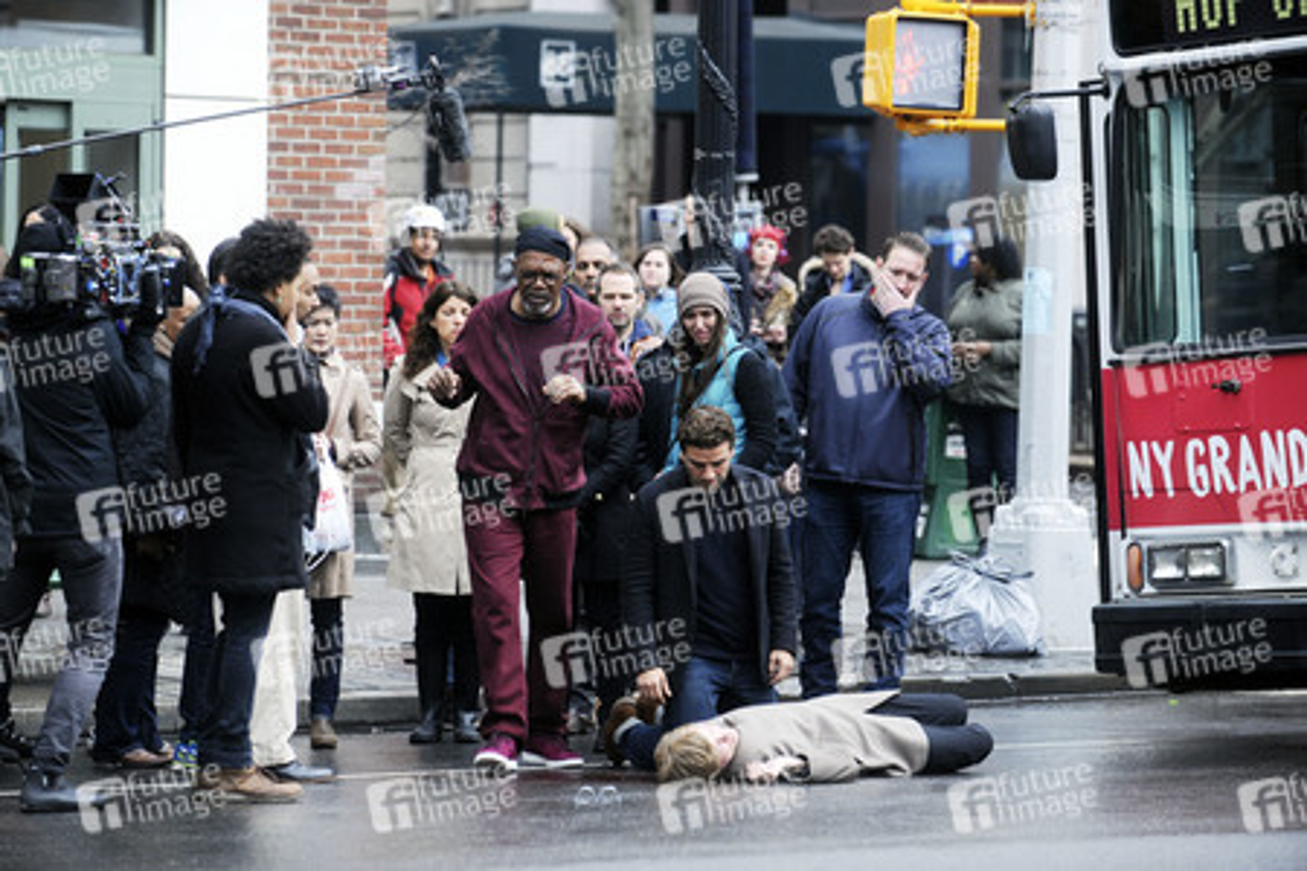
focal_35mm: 175
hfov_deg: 11.7
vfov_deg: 7.8
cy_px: 436
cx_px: 654
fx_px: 6353
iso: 640
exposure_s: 1/1250
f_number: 5
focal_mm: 175
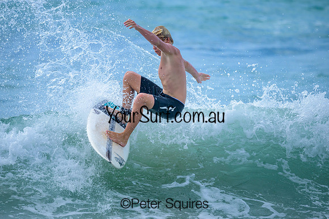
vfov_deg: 1.5
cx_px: 176
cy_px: 99
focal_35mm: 893
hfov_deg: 2.3
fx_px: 8162
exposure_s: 1/3200
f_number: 6.3
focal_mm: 800
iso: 500
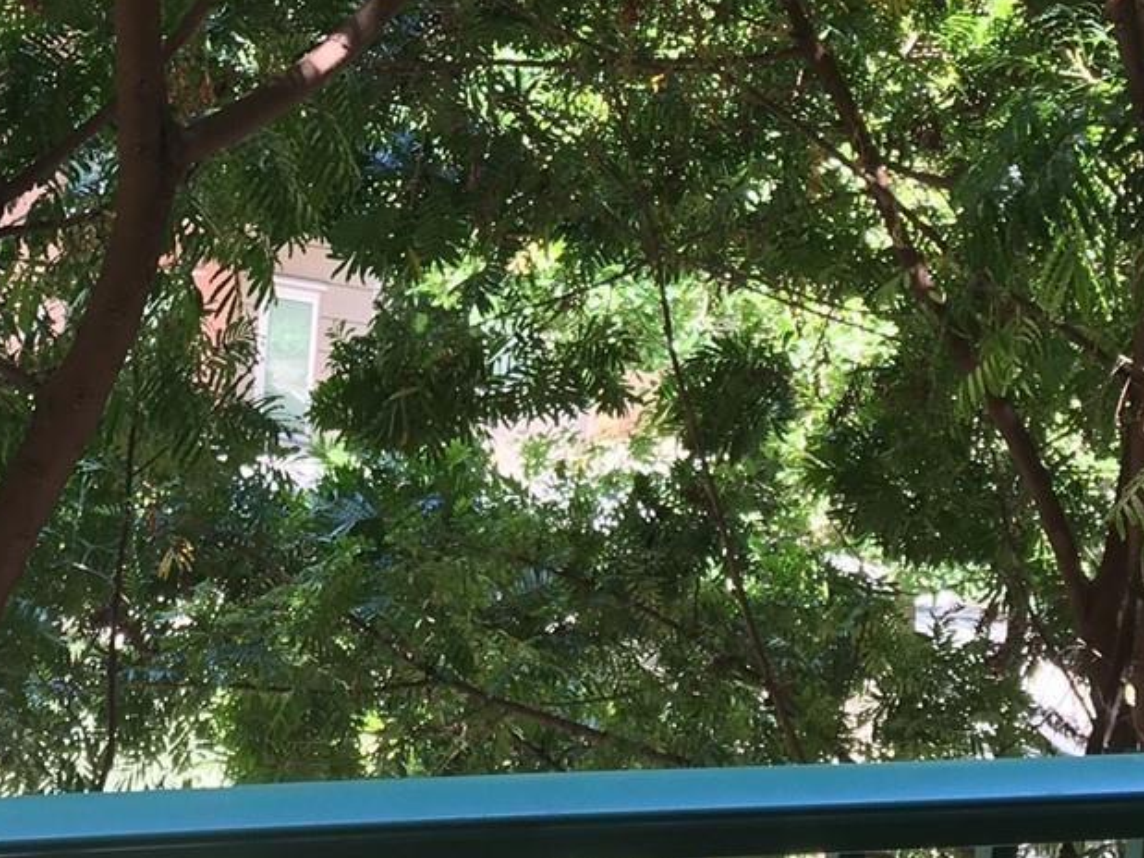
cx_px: 362
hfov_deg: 25.8
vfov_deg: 19.4
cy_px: 178
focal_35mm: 75
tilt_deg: -6.4
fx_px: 2478
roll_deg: -2.7
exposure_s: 1/60
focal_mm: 4.15
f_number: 2.2
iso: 25
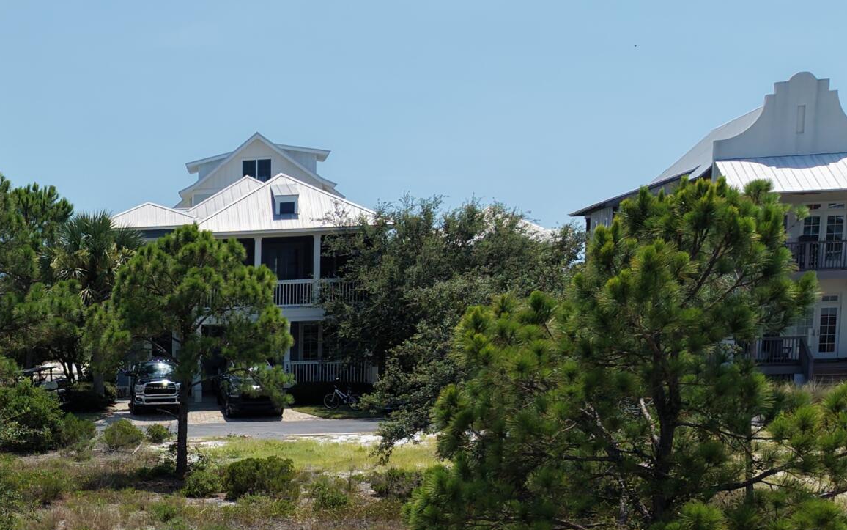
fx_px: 1524
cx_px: -78
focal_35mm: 66
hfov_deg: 28.3
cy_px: 564
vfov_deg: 19.0
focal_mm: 8.67
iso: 270
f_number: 1.8
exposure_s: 1/8000
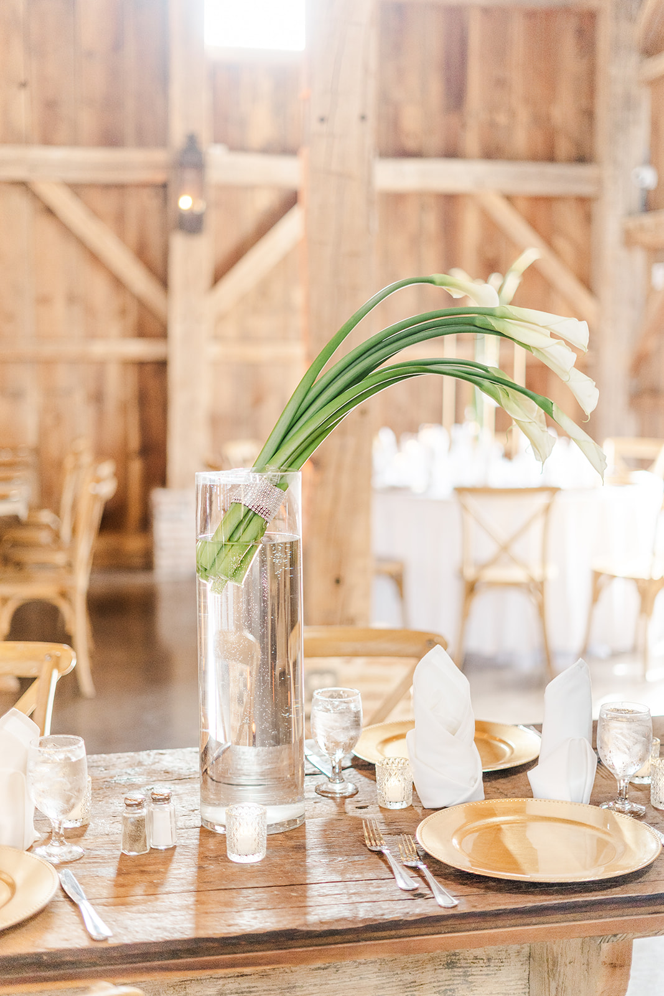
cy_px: 498
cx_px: 332
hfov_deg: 27.0
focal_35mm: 50
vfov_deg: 39.6
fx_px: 1383
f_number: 1.8
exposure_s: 1/250
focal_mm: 50
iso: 1000
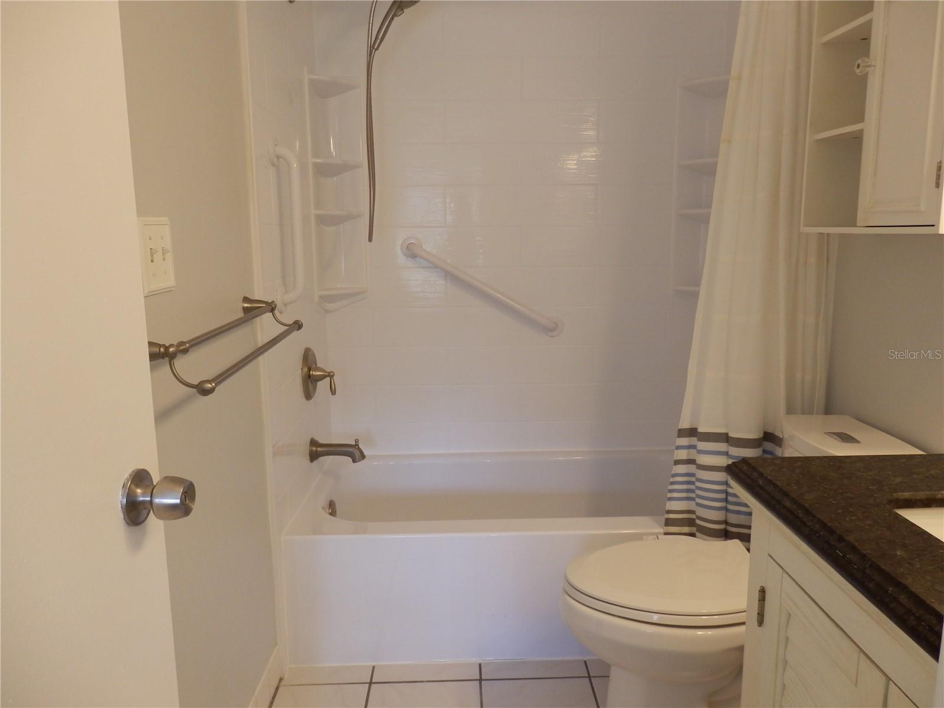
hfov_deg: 69.4
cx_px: 472
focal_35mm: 25
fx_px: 682
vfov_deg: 54.9
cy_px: 354
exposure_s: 1/30
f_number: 3
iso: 160
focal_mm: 4.5
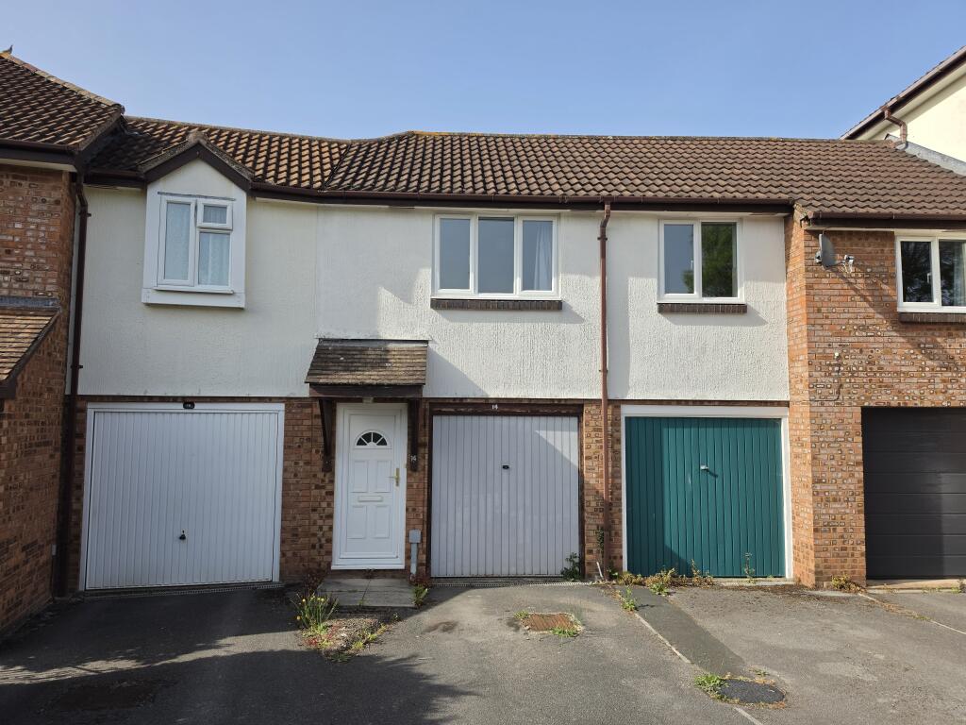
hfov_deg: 73.9
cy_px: 362
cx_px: 483
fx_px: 642
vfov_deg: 58.9
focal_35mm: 23
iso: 64
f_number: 1.4
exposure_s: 1/4055
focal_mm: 6.5
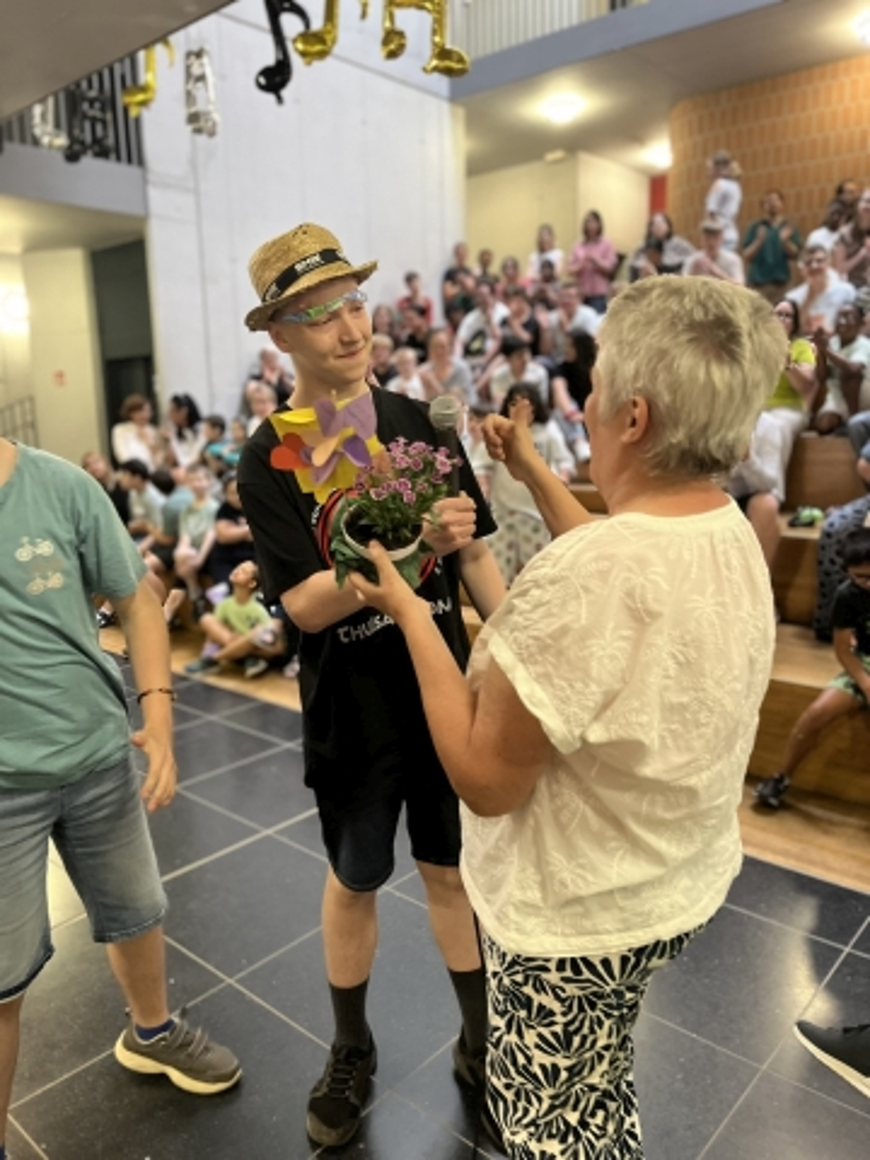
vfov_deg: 67.3
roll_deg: -1.2
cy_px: 580
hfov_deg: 53.1
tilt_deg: -12.5
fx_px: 871
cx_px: 435
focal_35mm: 26
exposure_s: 1/50
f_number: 1.6
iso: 200
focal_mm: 5.1
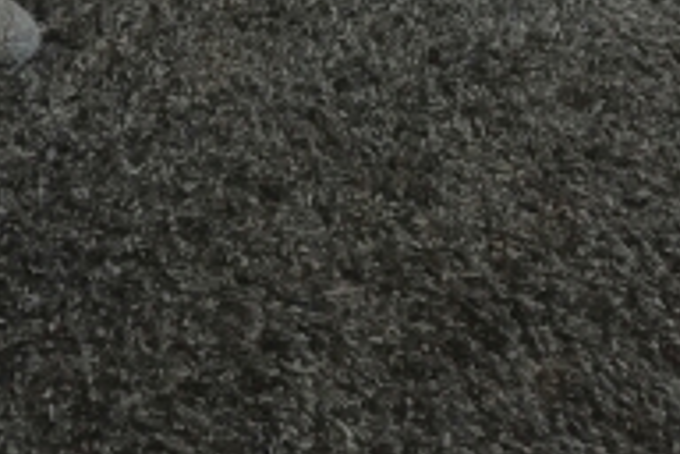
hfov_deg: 33.9
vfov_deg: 21.9
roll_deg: -11.0
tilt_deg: -40.0
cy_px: -27
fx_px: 1114
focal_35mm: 59
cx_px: 317
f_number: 2.2
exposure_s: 1/15
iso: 1600
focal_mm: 4.15
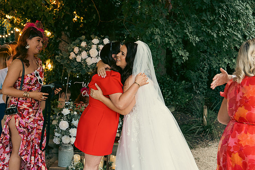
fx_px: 347
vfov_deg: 27.5
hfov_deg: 40.3
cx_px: 128
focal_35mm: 49
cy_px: 85
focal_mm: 33
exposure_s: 1/200
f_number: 3.5
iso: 640
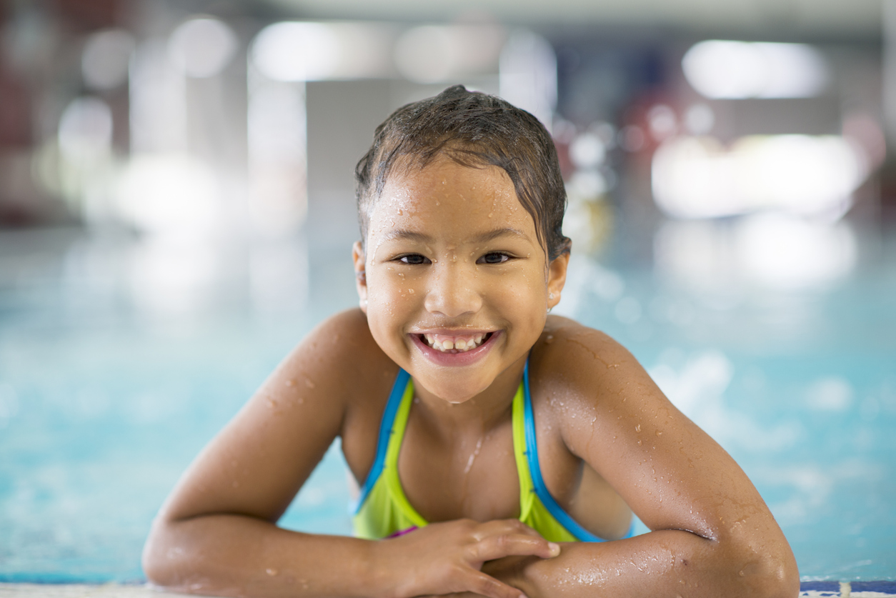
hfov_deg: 23.9
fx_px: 2116
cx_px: 448
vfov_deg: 16.1
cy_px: 299
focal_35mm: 85
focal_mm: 85
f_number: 1.8
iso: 320
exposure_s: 1/250
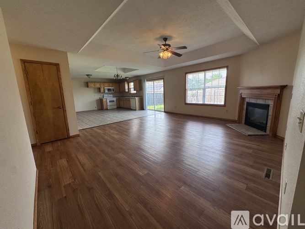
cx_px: 152
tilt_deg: -9.5
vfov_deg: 85.7
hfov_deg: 102.1
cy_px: 114
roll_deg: +2.5
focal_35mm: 14
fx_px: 123
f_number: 2.2
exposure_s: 1/120
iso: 64
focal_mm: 2.22
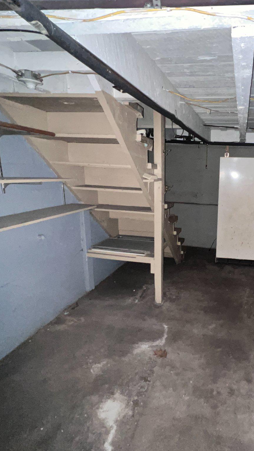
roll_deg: -2.1
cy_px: 226
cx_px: 198
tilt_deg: -13.7
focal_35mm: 19
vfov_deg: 89.6
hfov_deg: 54.9
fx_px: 227
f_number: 1.8
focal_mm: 1.57
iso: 500
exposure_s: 1/16
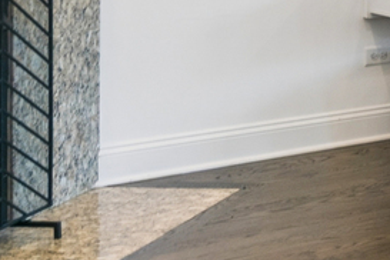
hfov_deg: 15.4
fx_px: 1159
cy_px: -150
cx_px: 779
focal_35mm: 107
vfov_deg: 12.1
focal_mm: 12
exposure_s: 1/13
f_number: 8
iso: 200
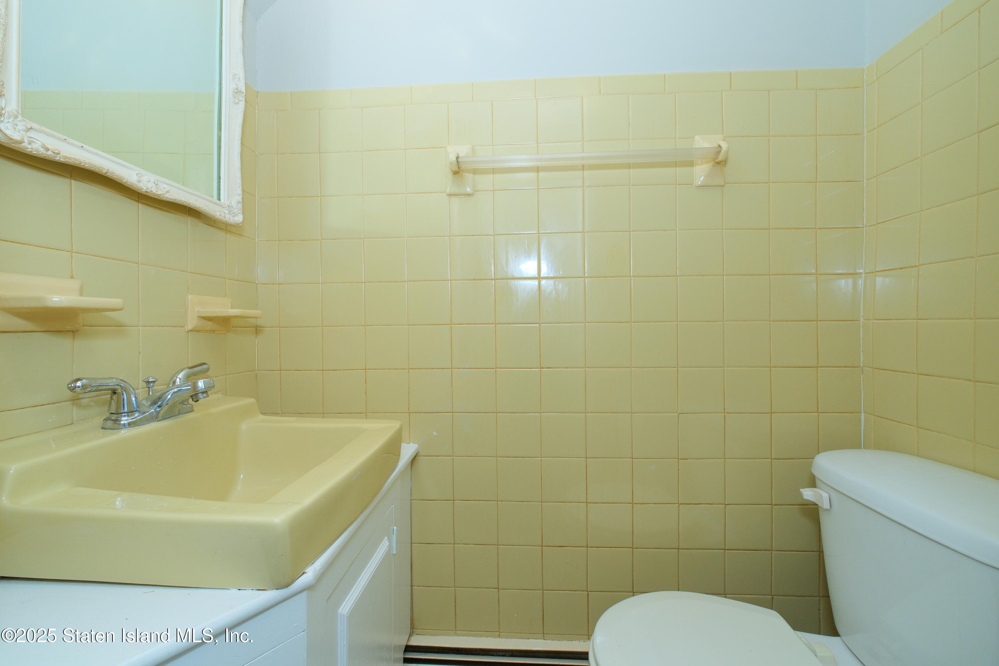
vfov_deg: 77.3
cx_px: 500
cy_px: 333
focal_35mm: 15
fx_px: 416
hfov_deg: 100.4
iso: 800
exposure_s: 1/125
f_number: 9
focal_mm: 10
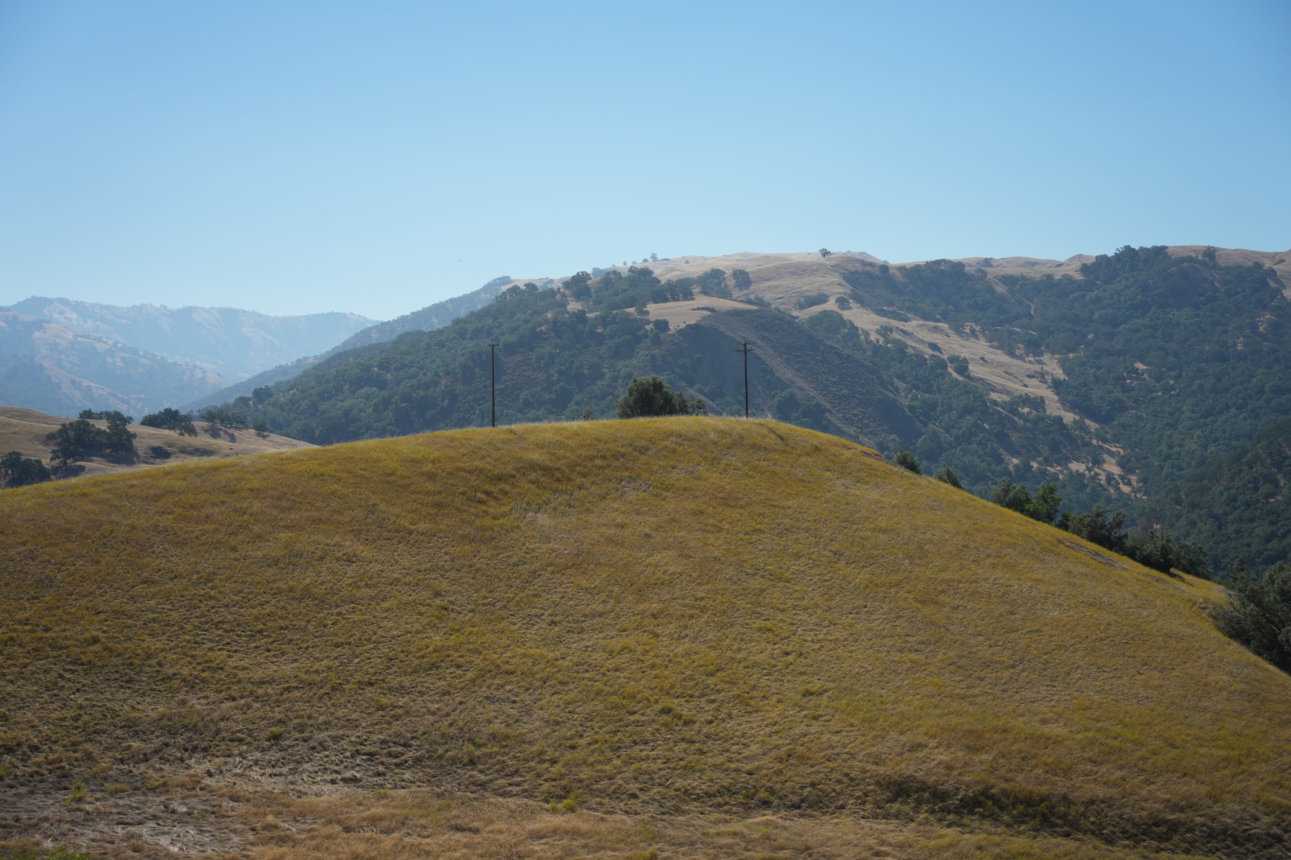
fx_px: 2510
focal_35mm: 70
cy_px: 430
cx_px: 646
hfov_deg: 28.8
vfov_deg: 19.5
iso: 320
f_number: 5
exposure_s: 1/2500
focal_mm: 70
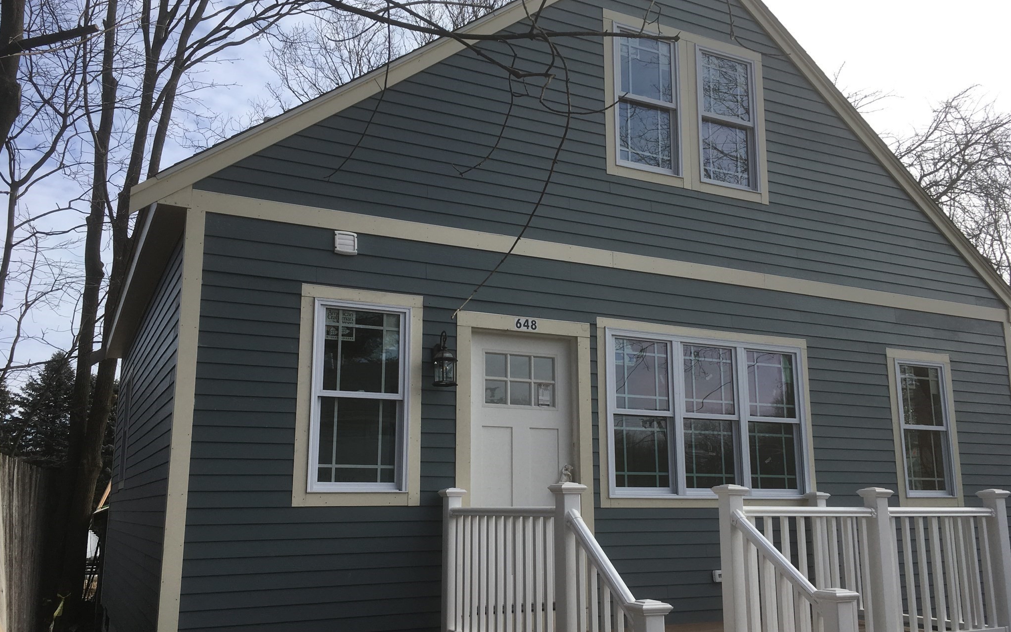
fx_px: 854
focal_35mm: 31
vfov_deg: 40.6
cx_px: 508
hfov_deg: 61.2
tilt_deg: +9.1
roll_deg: +0.2
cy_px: 343
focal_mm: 4.15
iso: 25
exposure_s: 1/1115
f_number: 2.2
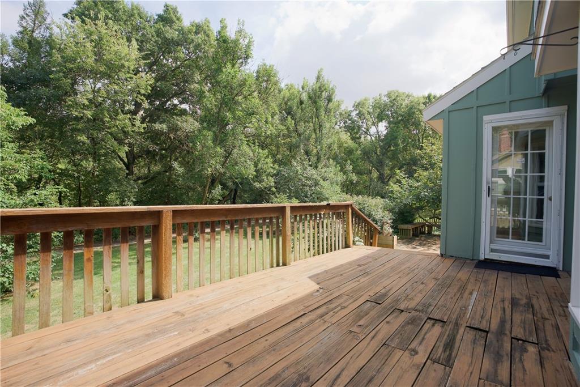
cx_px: 290
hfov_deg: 96.7
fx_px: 258
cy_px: 194
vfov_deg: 73.8
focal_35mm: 16
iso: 80
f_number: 7.1
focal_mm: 16
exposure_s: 1/100
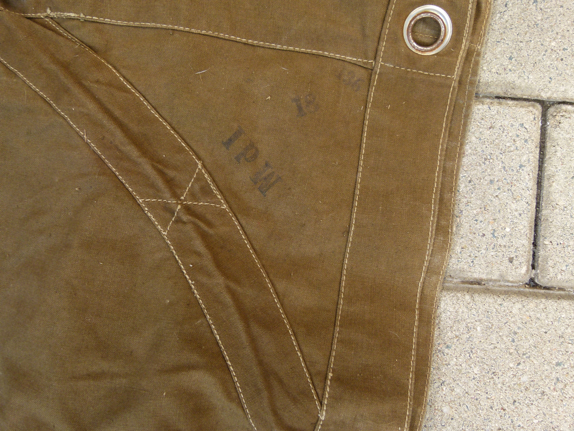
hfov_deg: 69.4
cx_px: 287
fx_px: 415
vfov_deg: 54.9
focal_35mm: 25
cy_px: 216
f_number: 4
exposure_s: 1/125
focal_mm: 4.5
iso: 100
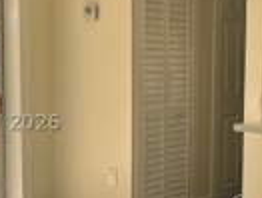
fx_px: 721
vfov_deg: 15.6
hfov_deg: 20.1
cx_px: 244
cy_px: 122
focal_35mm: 95
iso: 50
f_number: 1.5
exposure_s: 1/486
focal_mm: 5.7
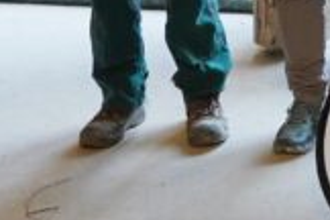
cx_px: 534
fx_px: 1173
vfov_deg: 10.0
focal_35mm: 128
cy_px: -204
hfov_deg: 14.6
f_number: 2.5
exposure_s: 1/30
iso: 200
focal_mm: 9.99
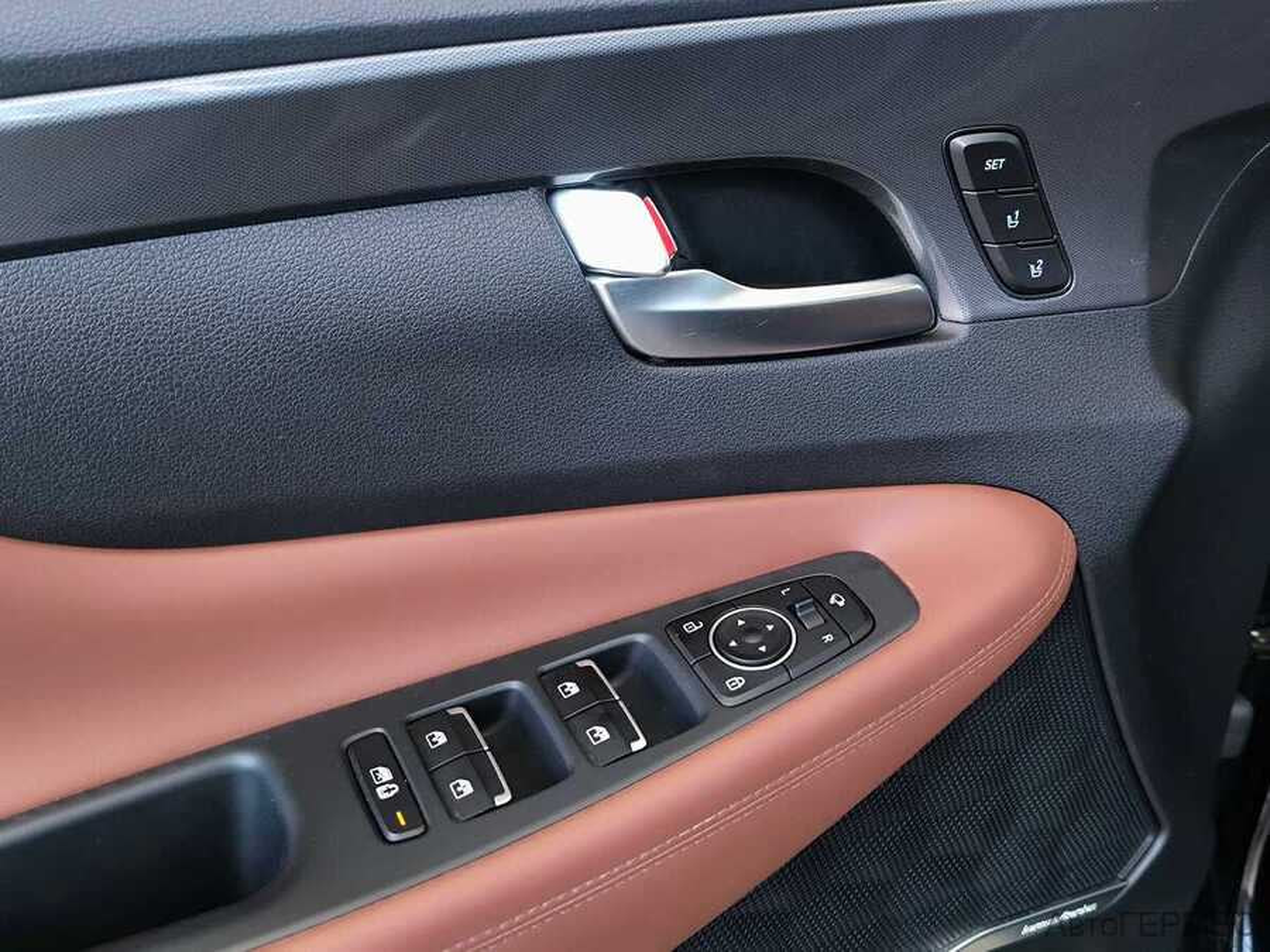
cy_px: 476
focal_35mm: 35
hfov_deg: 52.6
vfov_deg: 40.7
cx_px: 635
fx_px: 1284
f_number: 1.9
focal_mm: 6.92
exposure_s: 1/50
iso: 320
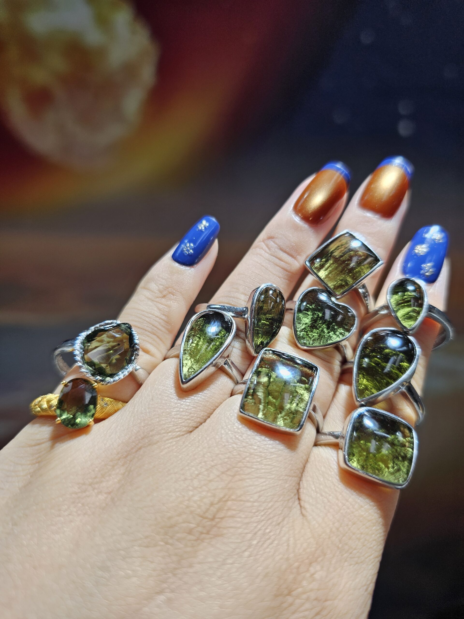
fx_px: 411
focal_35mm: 23
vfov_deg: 73.9
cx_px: 232
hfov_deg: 58.9
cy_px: 310
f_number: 1.7
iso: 12
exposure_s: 1/120
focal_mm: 6.3
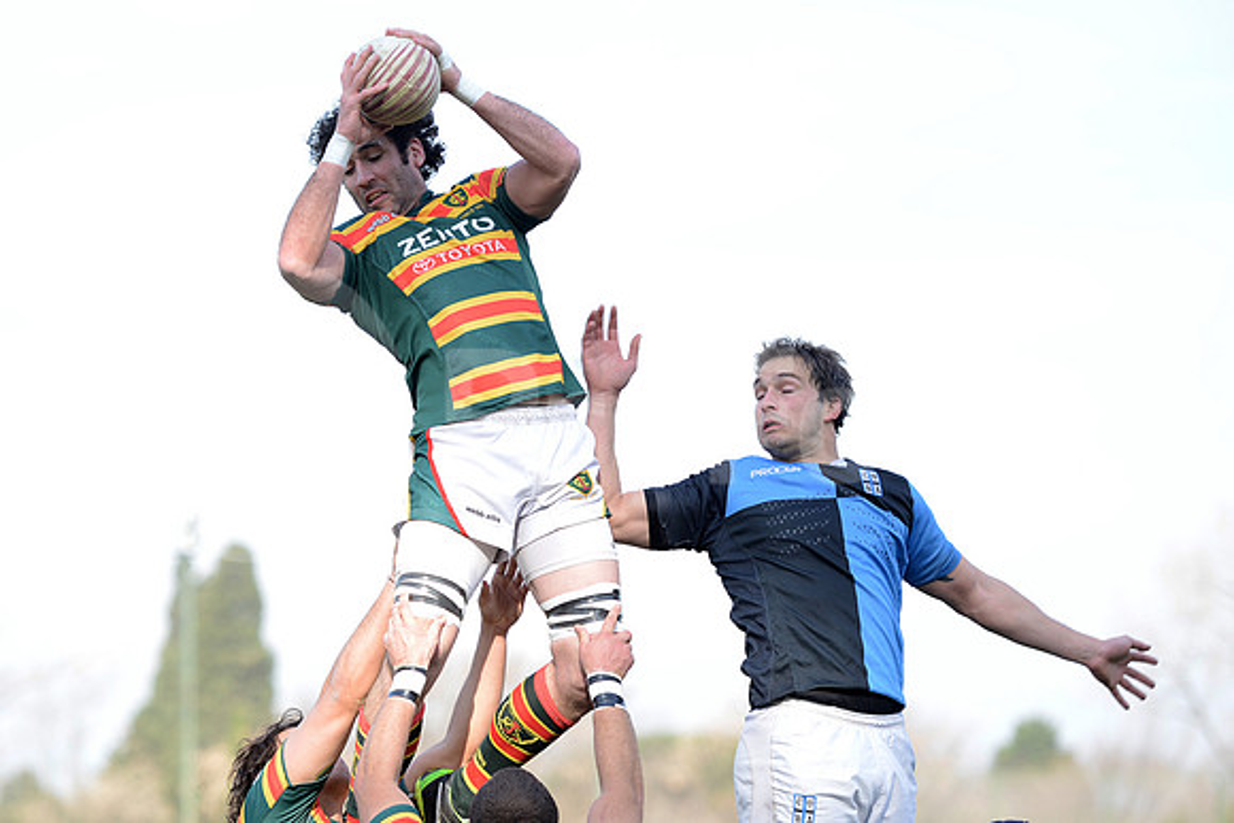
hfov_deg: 15.8
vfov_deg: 10.6
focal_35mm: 130
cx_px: 617
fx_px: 4457
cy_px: 412
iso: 250
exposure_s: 1/640
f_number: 2.8
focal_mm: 130
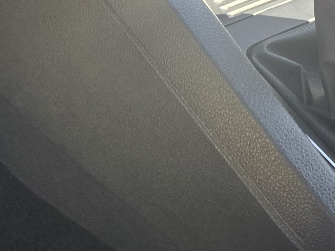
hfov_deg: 16.3
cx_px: 393
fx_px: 1123
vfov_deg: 12.1
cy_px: -140
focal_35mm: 116
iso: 100
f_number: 1.8
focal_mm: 5.4
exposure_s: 1/180
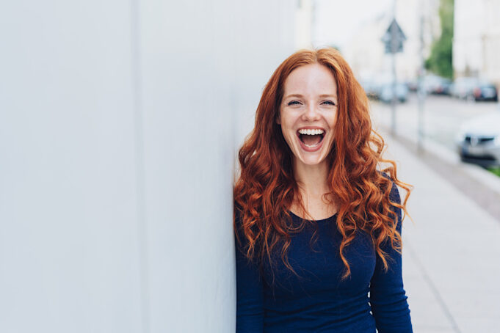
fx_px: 764
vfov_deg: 24.6
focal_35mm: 55
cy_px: 166
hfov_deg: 36.2
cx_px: 250
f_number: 2.5
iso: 100
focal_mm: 55
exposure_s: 1/640
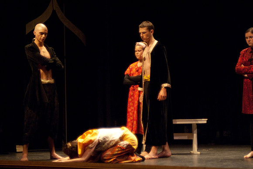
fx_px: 654
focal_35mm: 93
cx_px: 126
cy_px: 84
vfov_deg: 14.7
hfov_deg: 21.9
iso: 1250
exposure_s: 1/160
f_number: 2.8
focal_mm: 62
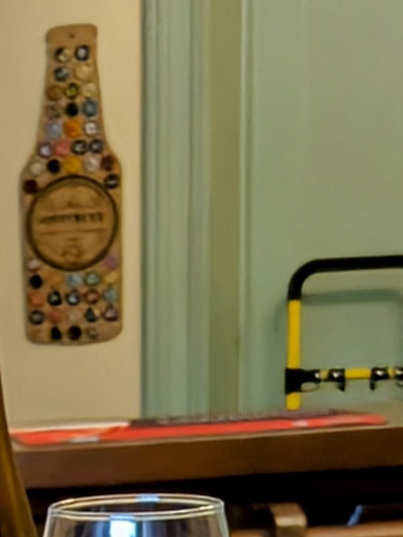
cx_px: -344
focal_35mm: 146
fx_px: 2264
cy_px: 754
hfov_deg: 9.6
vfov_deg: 12.9
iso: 360
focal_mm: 5.43
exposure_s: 1/25
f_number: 1.89
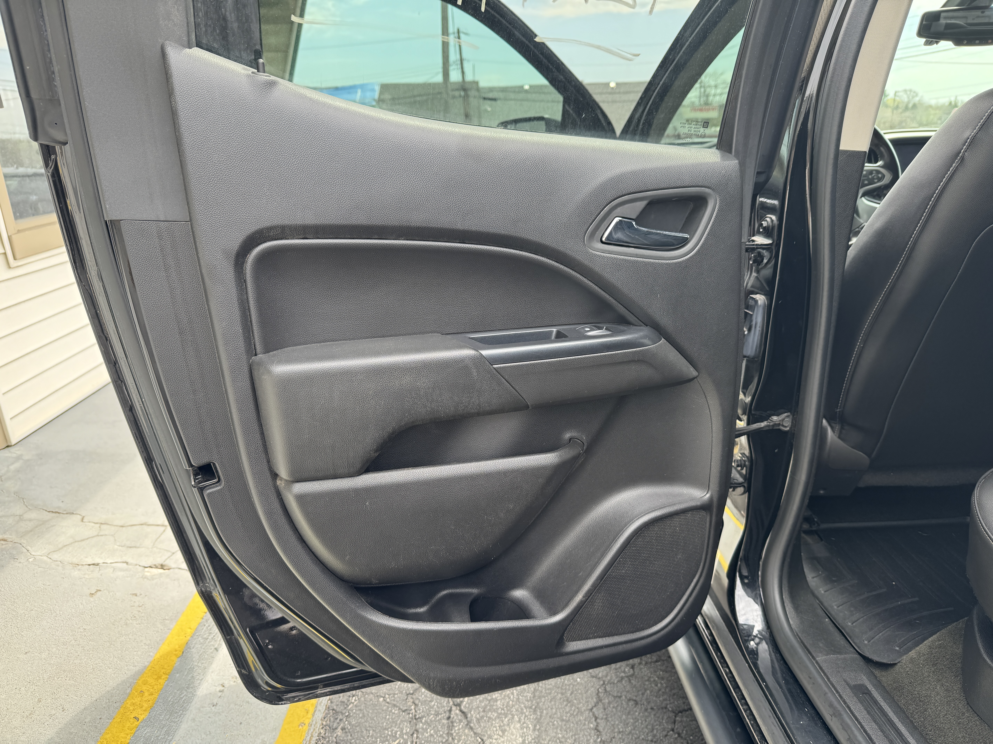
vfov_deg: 56.8
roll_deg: +0.9
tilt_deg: -20.7
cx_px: 496
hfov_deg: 71.6
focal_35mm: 24
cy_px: 372
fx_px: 688
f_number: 1.78
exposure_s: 1/273
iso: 64
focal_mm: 6.76
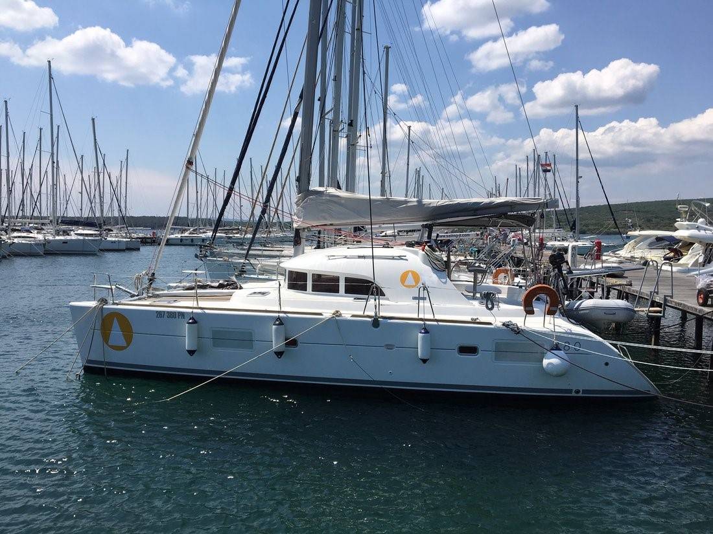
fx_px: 597
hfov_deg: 61.7
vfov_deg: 48.2
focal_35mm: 29
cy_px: 267
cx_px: 356
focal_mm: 4.15
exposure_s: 1/2653
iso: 25
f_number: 2.2
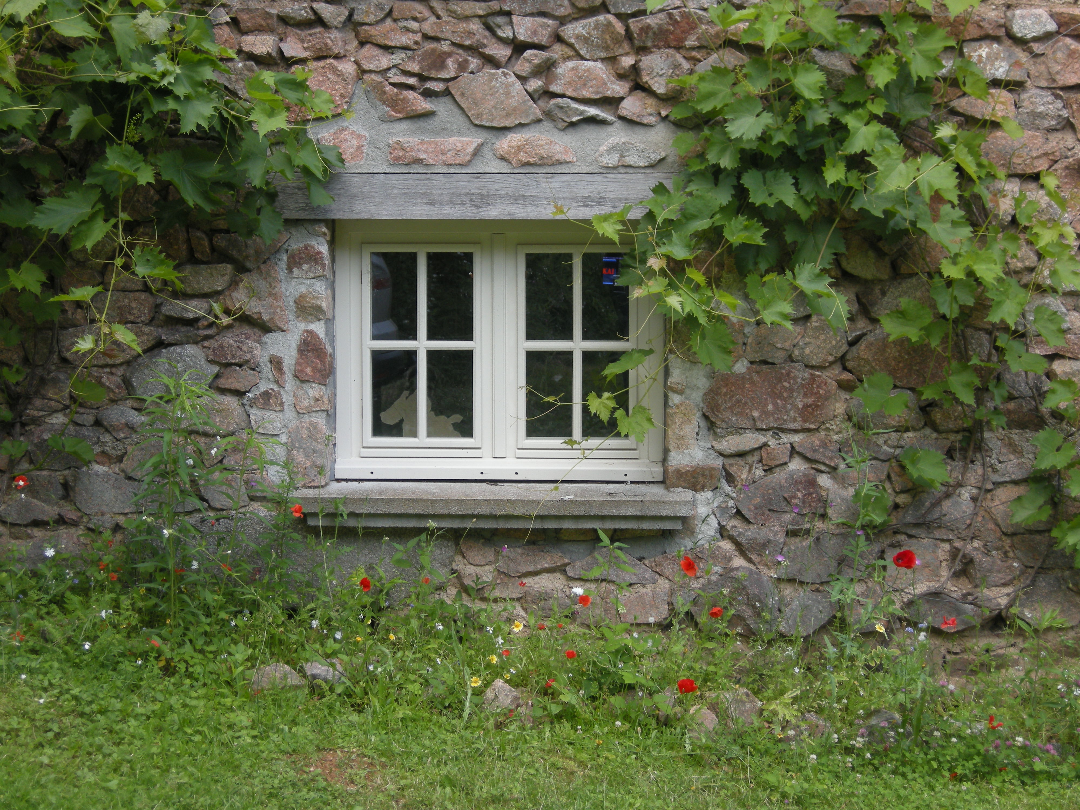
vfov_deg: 19.9
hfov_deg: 26.3
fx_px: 2309
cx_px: 540
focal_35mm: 74
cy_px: 405
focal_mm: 15.7
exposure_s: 1/60.4
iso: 77
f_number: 3.9
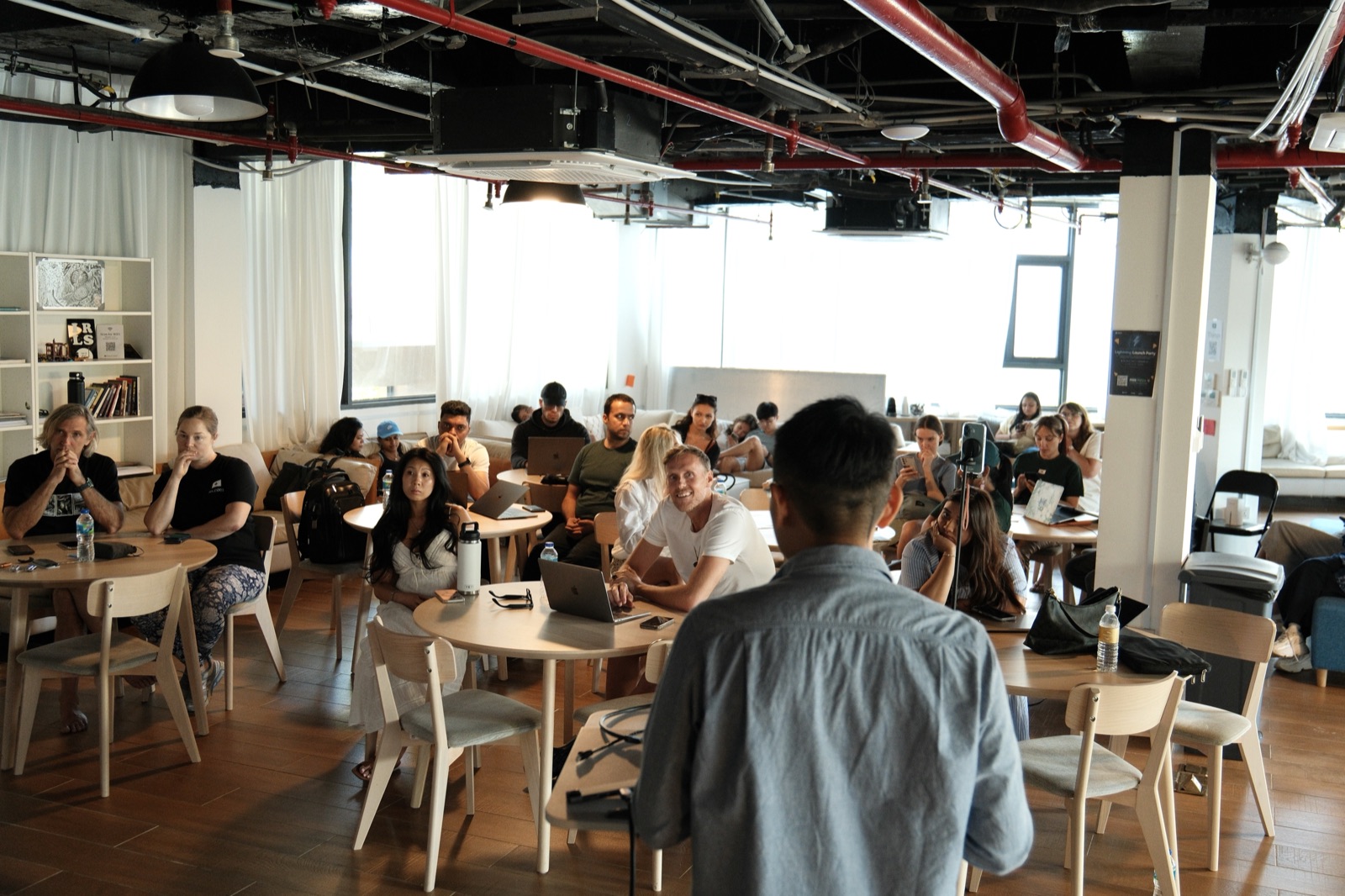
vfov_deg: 36.9
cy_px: 448
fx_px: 1345
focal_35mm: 36
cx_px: 672
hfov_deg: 53.1
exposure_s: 1/160
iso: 1250
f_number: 2.8
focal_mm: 24
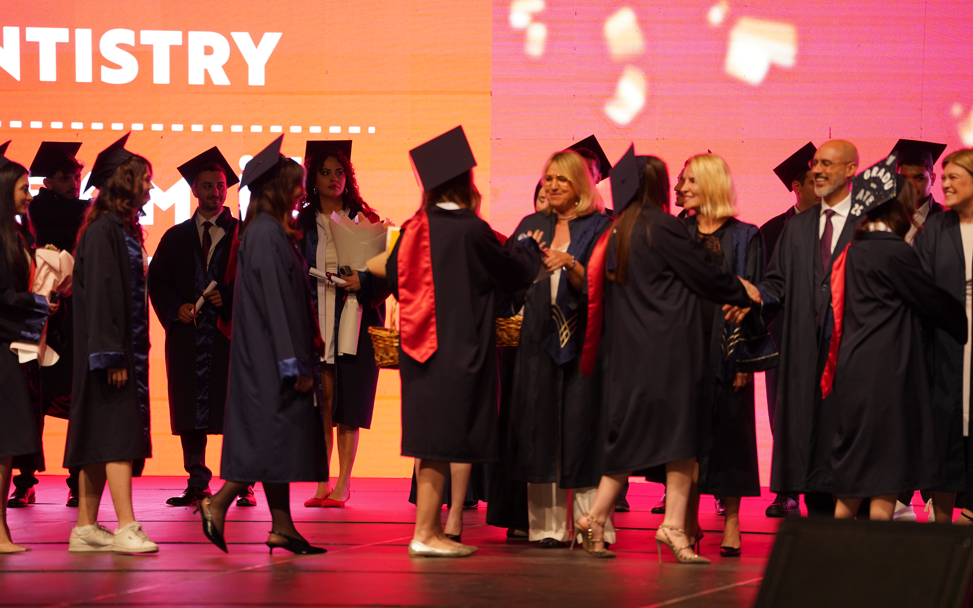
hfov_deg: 10.3
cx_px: 487
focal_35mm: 204
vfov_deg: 6.4
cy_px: 288
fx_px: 5410
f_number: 2.8
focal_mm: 200
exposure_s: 1/160
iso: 500
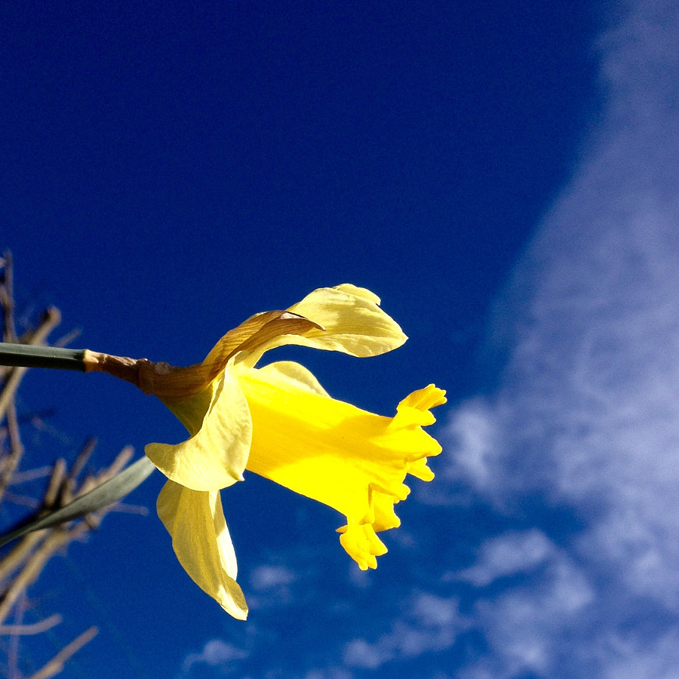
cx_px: 243
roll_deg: -1.7
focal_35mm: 55
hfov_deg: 30.9
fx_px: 1221
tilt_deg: +41.1
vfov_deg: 30.3
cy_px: 552
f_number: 2.4
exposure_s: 1/1416
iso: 50
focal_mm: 4.28
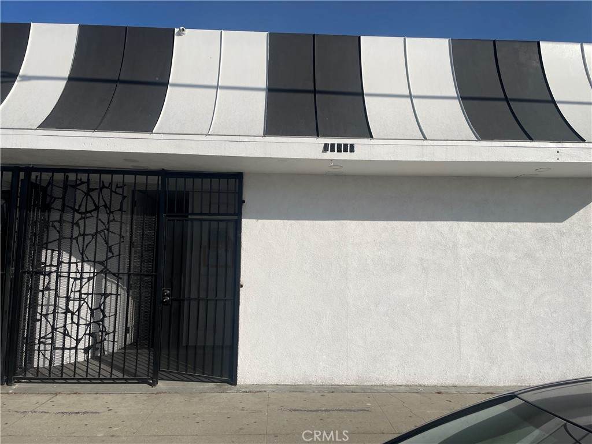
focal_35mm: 26
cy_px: 222
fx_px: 445
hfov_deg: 67.3
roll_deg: +0.3
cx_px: 296
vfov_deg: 53.1
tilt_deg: +4.9
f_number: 1.6
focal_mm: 4.2
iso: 32
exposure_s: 1/9091
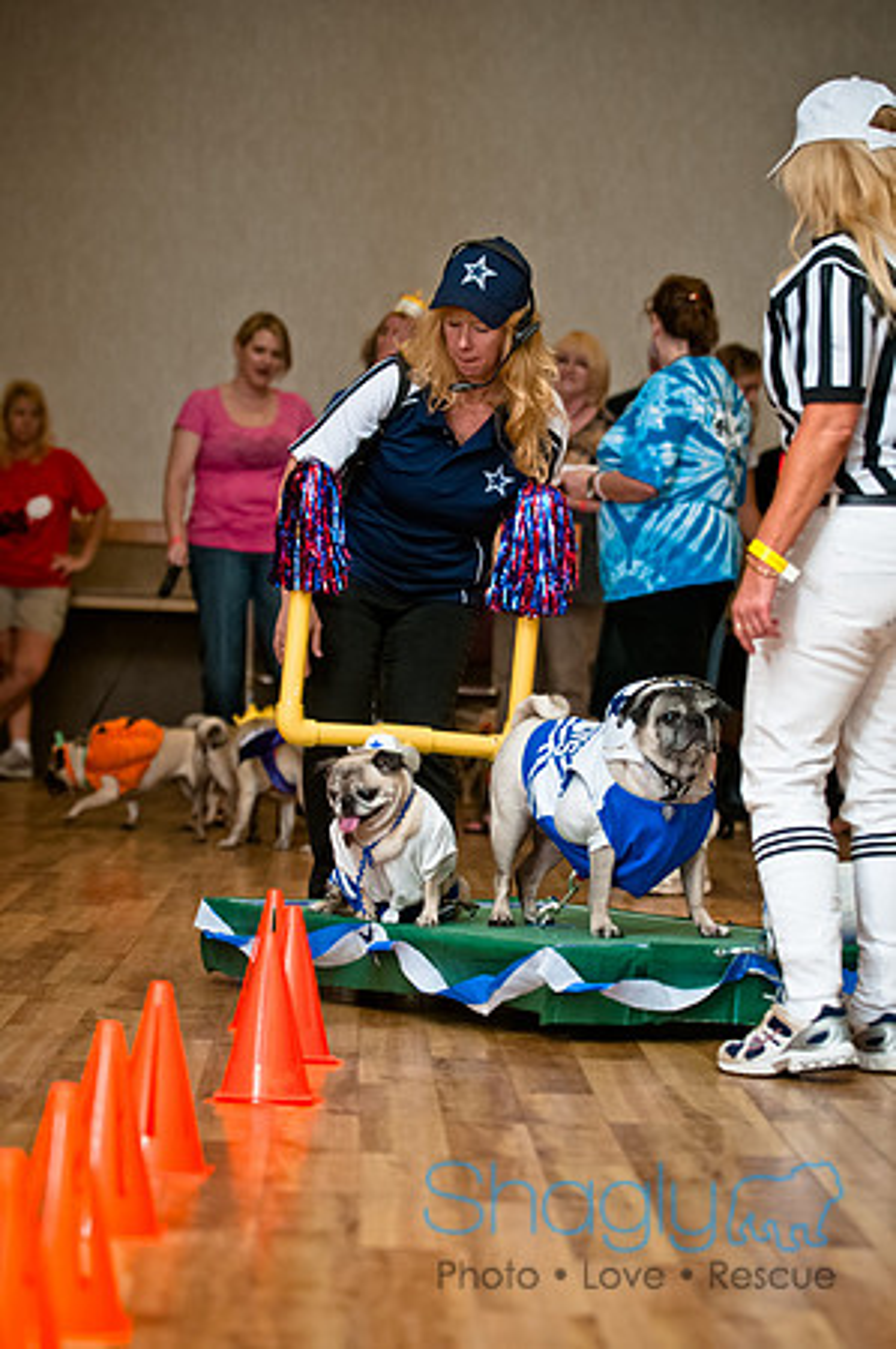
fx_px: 4490
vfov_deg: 17.1
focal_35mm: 120
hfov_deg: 11.4
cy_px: 674
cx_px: 448
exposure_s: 1/200
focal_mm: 80
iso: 200
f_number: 2.8
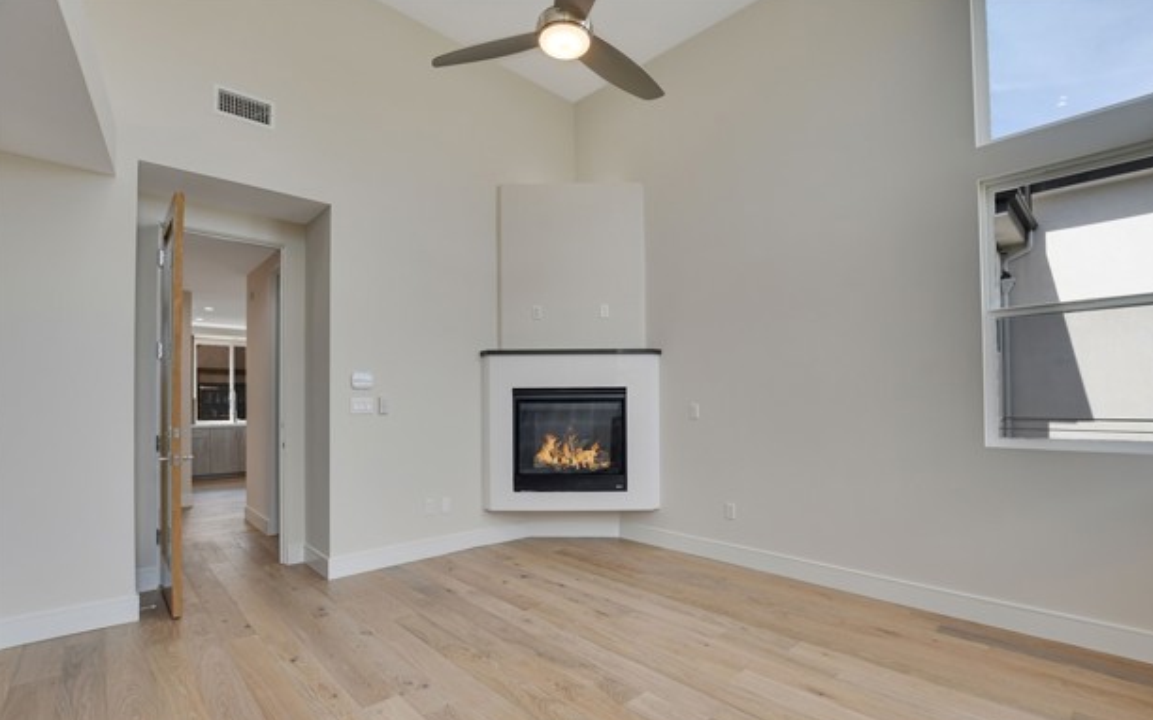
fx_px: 503
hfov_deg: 97.8
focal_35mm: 16
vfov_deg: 71.0
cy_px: 393
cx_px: 593
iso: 400
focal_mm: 10
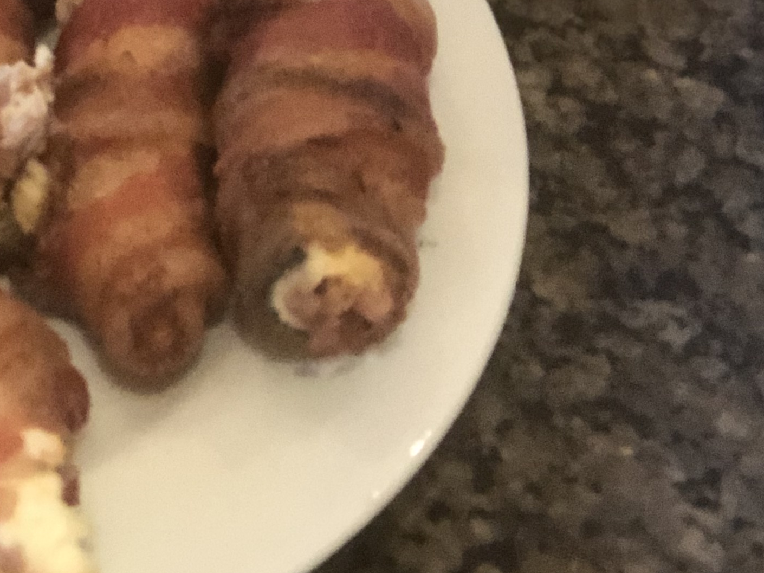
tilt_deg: -46.8
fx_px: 3597
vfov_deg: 9.1
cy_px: 173
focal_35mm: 163
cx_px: -293
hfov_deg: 11.7
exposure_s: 1/30
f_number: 2.8
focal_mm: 6.6
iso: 500
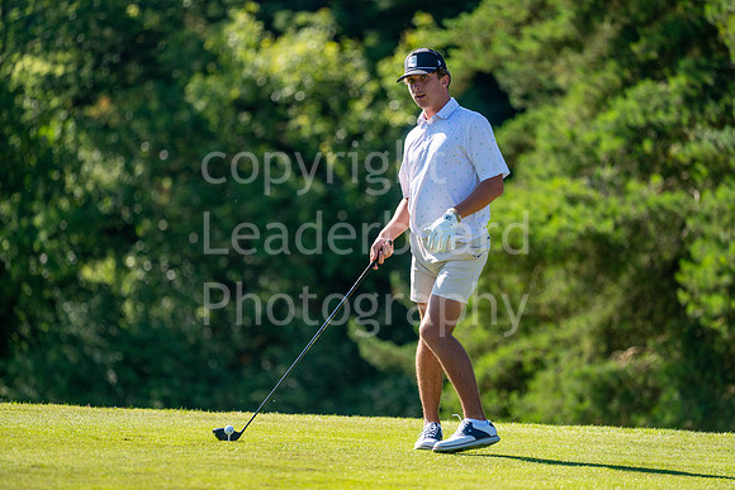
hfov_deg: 6.9
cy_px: 245
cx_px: 368
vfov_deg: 4.6
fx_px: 6126
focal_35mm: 300
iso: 250
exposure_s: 1/1000
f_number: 4.5
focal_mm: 300
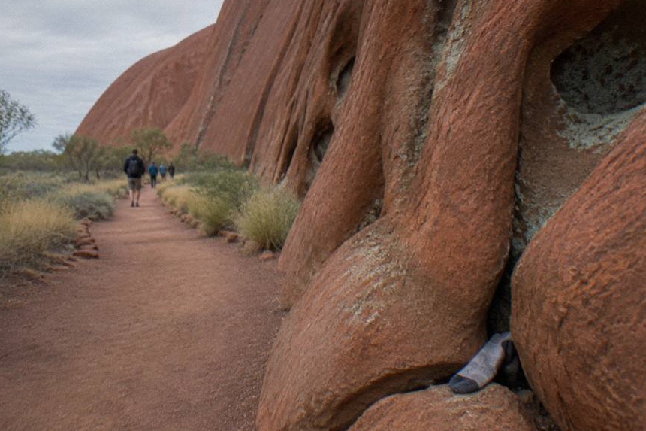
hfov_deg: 45.4
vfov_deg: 31.2
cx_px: 337
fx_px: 771
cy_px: 208
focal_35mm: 43
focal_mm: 37
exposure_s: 1/320
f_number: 11
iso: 500
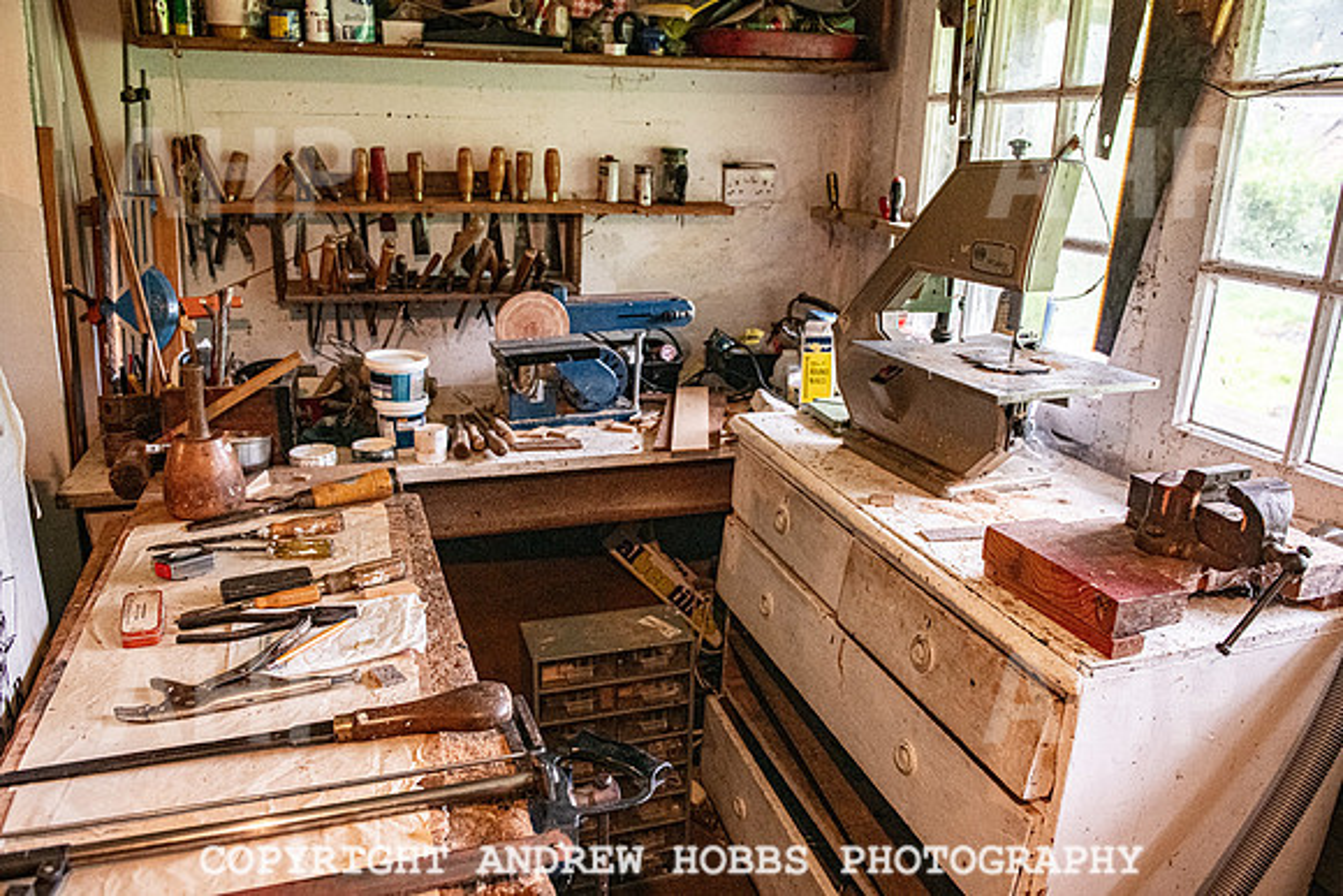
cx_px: 672
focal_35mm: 25
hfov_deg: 70.9
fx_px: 943
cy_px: 448
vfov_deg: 50.8
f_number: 5
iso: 2500
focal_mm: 24
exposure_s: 1/200
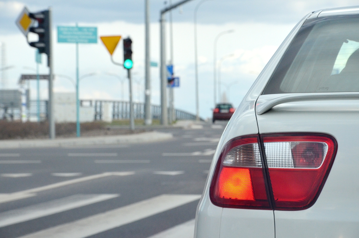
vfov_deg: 8.7
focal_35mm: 158
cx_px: 180
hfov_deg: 13.1
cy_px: 119
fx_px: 1567
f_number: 9
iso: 1250
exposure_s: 1/1250
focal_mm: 105
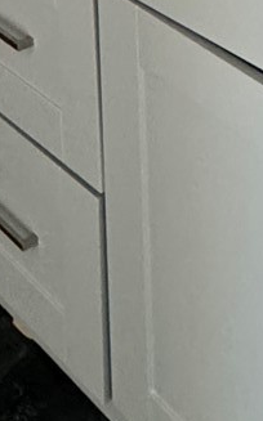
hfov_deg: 13.6
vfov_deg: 16.1
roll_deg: +2.6
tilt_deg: -4.7
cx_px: -73
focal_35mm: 93
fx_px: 1068
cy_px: -470
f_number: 2.2
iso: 400
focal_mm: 2.22
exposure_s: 1/60
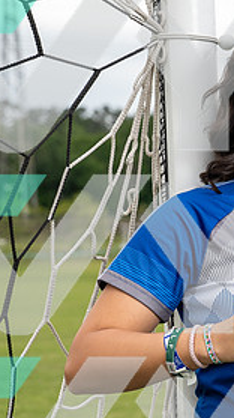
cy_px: 255
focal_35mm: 153
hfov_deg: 7.9
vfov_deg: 14.0
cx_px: 272
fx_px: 1691
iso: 250
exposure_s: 1/250
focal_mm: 70
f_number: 5.6
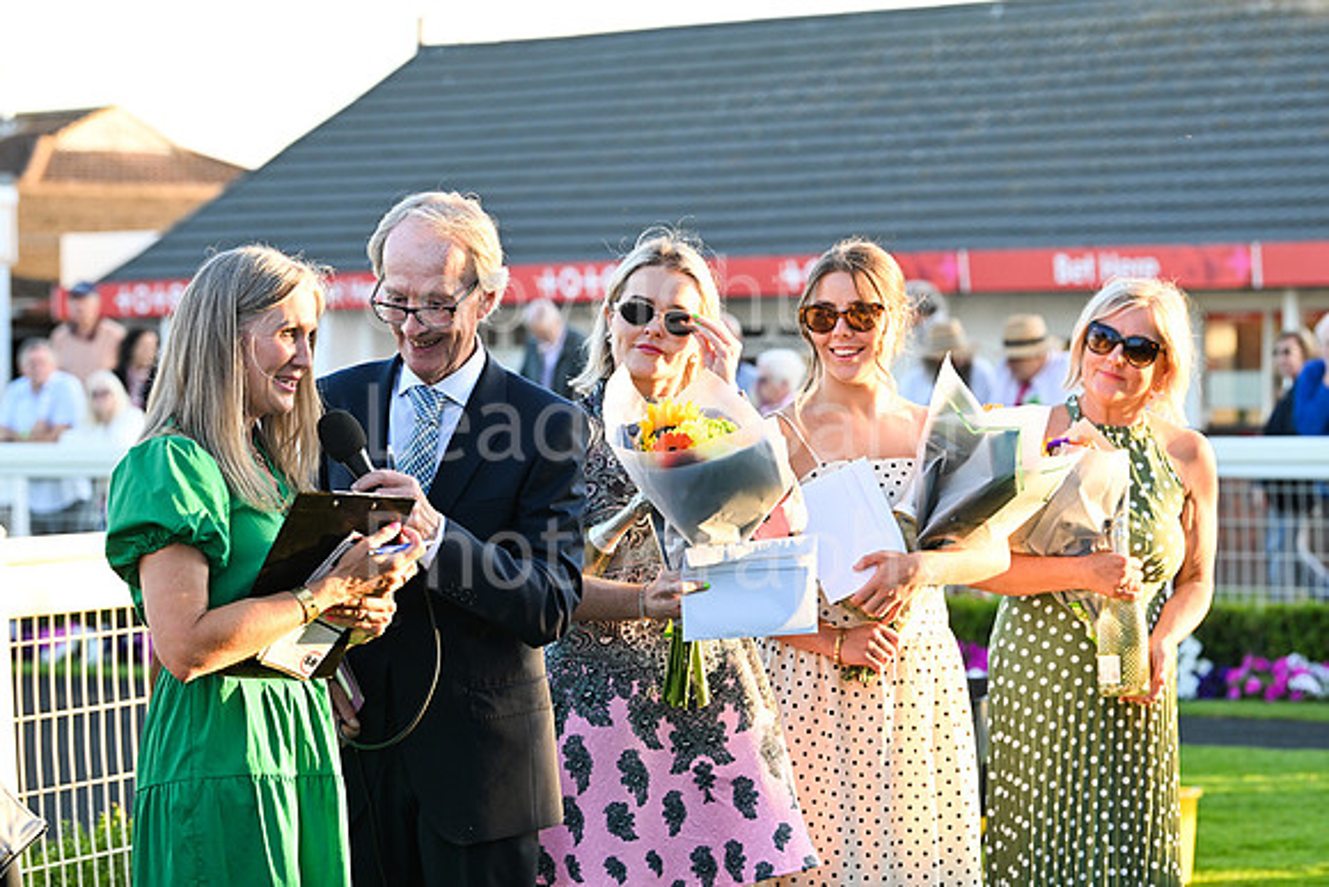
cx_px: 664
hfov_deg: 15.8
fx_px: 4800
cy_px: 444
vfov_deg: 10.6
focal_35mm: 130
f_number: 5.6
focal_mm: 130
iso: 1000
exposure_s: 1/320
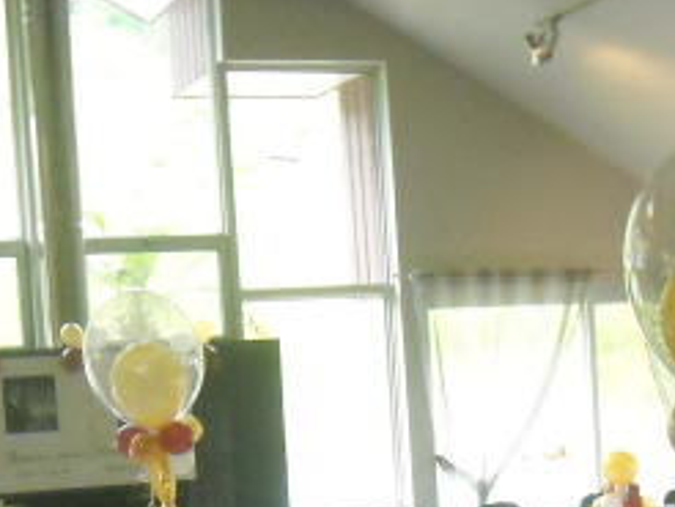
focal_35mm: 91
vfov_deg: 15.5
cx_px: 499
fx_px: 1776
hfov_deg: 21.4
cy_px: 650
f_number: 2.8
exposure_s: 1/76
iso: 800
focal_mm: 5.7
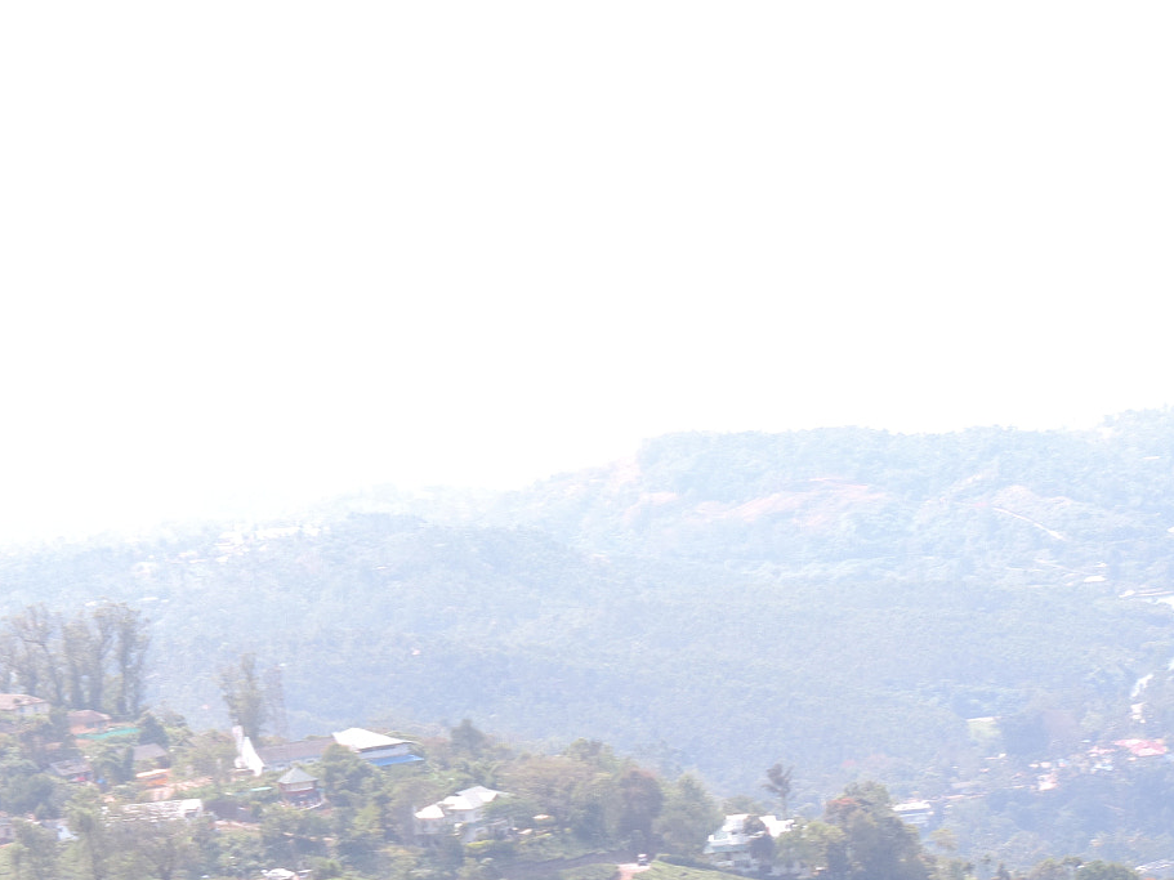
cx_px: 166
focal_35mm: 123
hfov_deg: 15.9
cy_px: 737
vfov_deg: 12.0
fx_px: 4171
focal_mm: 12.4
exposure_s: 1/640
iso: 80
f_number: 3.9
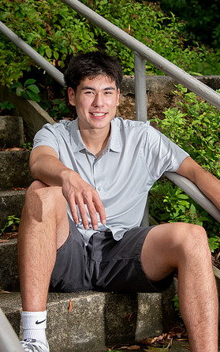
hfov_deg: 18.1
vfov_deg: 28.6
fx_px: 690
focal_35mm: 72
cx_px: 115
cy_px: 175
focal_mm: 70
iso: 2000
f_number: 10
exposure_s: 1/160
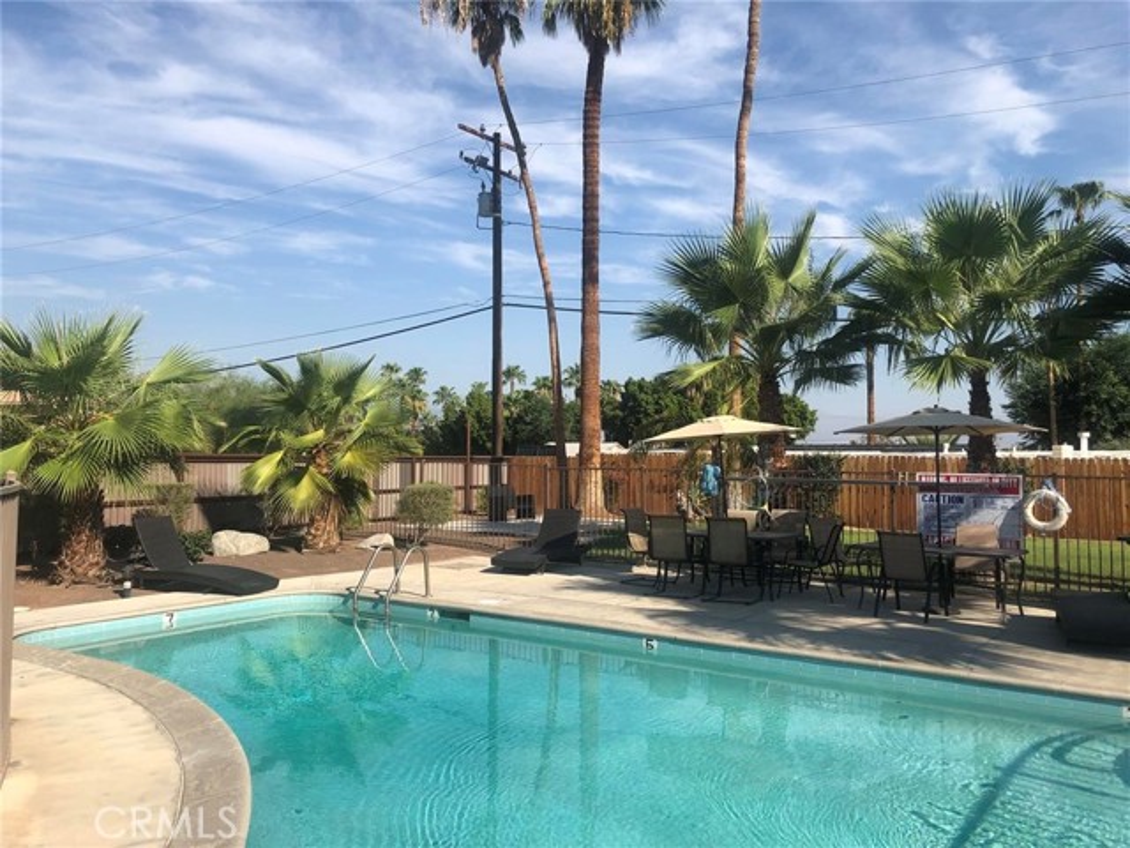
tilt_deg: +1.5
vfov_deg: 49.7
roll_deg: -0.9
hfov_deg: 63.4
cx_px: 565
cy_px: 424
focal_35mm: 28
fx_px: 914
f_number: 1.8
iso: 20
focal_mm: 3.99
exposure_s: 1/2525
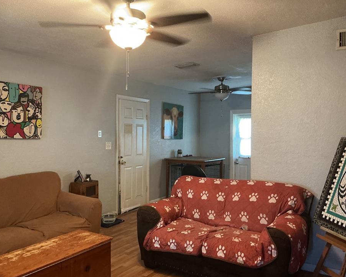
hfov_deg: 55.6
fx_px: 328
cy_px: 138
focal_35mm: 32
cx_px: 166
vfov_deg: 45.8
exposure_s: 1/40
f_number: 1.8
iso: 200
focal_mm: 3
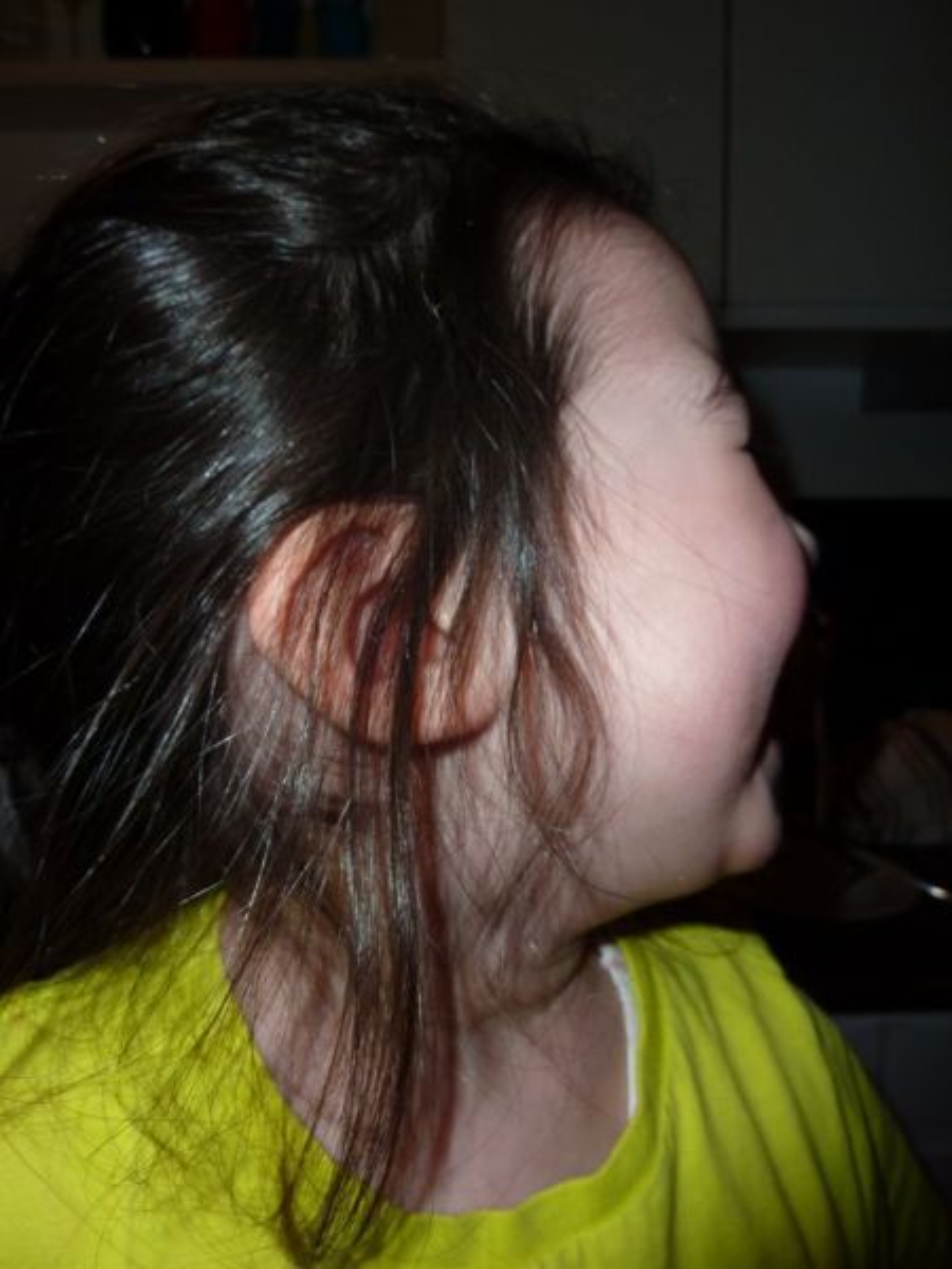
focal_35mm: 25
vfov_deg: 69.4
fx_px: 917
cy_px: 634
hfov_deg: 54.9
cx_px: 476
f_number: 4
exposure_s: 1/125
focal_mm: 4.1
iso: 100
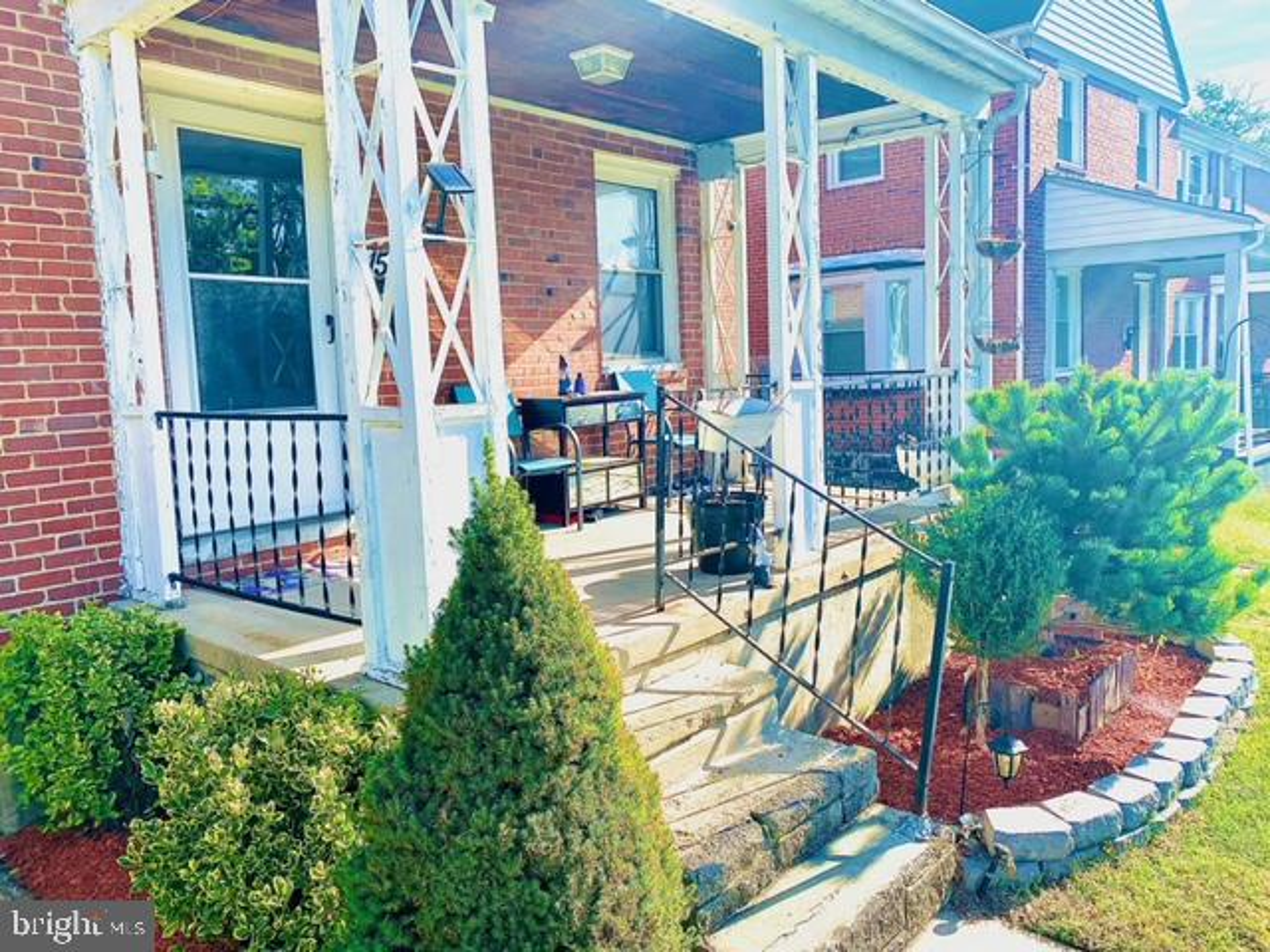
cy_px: 476
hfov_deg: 67.3
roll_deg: +1.7
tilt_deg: -5.8
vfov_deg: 53.1
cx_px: 635
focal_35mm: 26
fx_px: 954
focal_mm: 4.25
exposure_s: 1/1504
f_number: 1.8
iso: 32
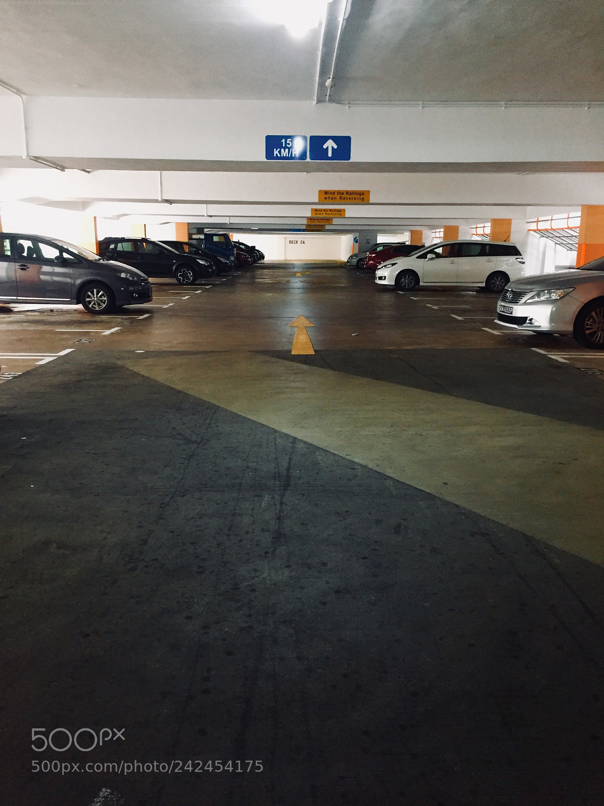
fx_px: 675
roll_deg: -0.2
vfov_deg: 61.7
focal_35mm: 29
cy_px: 403
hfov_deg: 48.2
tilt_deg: -13.7
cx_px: 302
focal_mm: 4.15
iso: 250
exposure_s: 1/20
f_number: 2.2
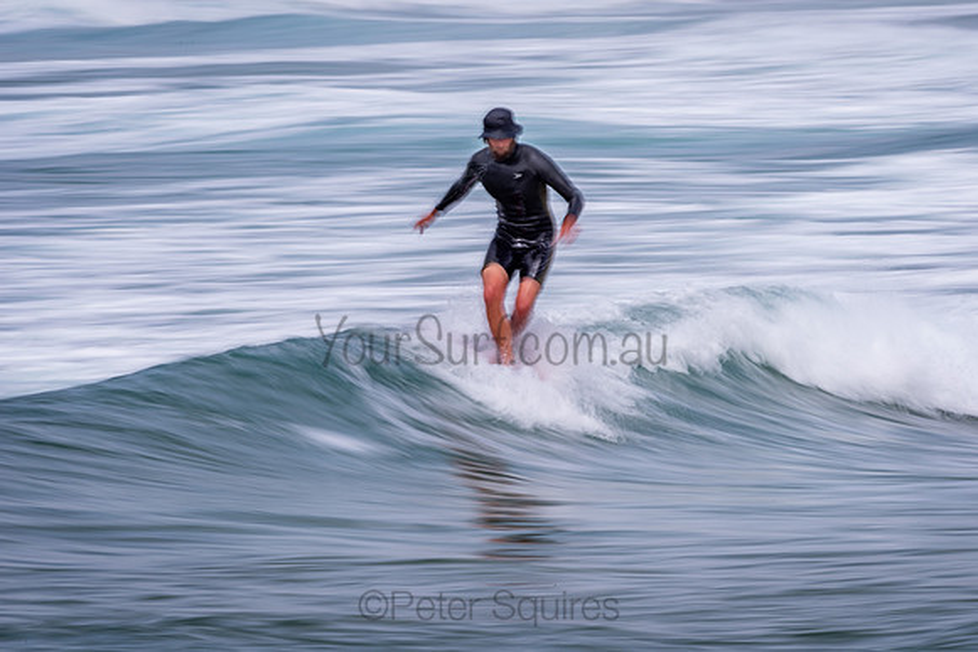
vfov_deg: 2.8
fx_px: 13586
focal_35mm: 500
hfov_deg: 4.1
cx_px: 489
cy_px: 326
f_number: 25
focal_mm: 500
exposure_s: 1/13
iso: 64
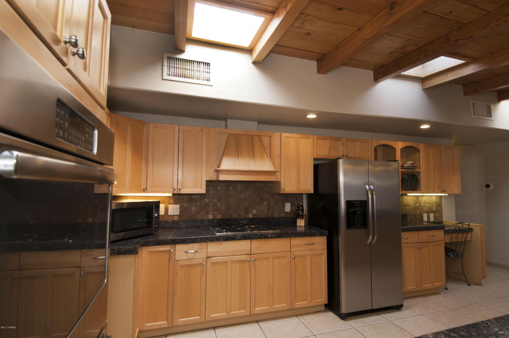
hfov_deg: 90.1
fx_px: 254
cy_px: 169
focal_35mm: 18
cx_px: 254
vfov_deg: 67.3
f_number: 5.6
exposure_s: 1/60
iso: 400
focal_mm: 12
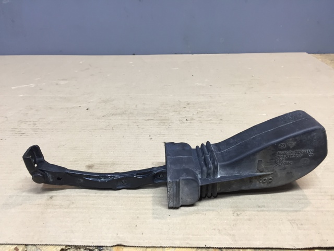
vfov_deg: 48.2
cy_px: 126
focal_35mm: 29
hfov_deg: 61.7
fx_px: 280
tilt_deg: -26.6
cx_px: 167
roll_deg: -0.5
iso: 80
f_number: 2.2
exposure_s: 1/33
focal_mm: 4.15
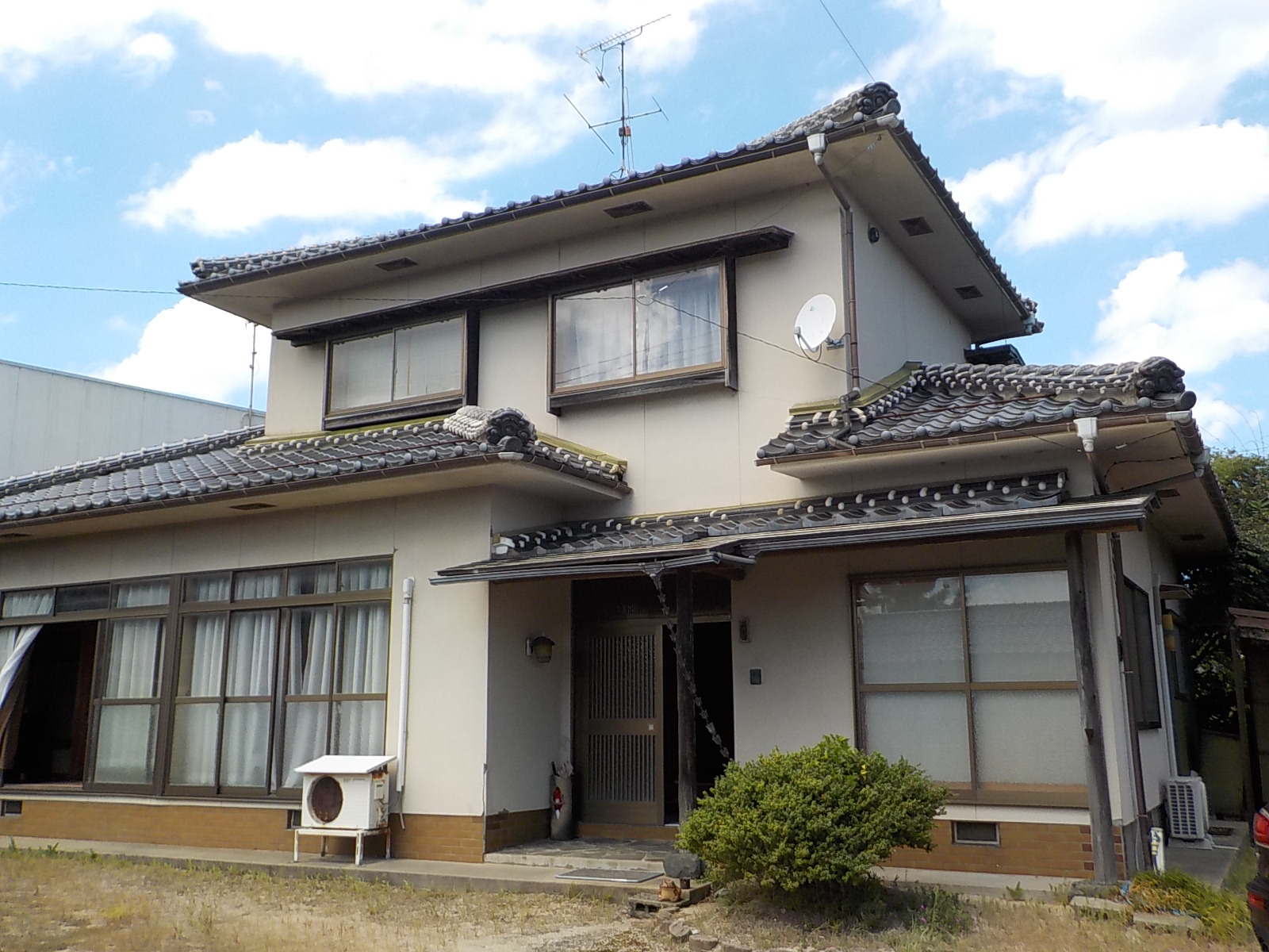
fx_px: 1100
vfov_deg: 46.8
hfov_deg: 60.0
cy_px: 476
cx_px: 634
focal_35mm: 30
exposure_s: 1/640
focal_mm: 4.1
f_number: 3.3
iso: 125
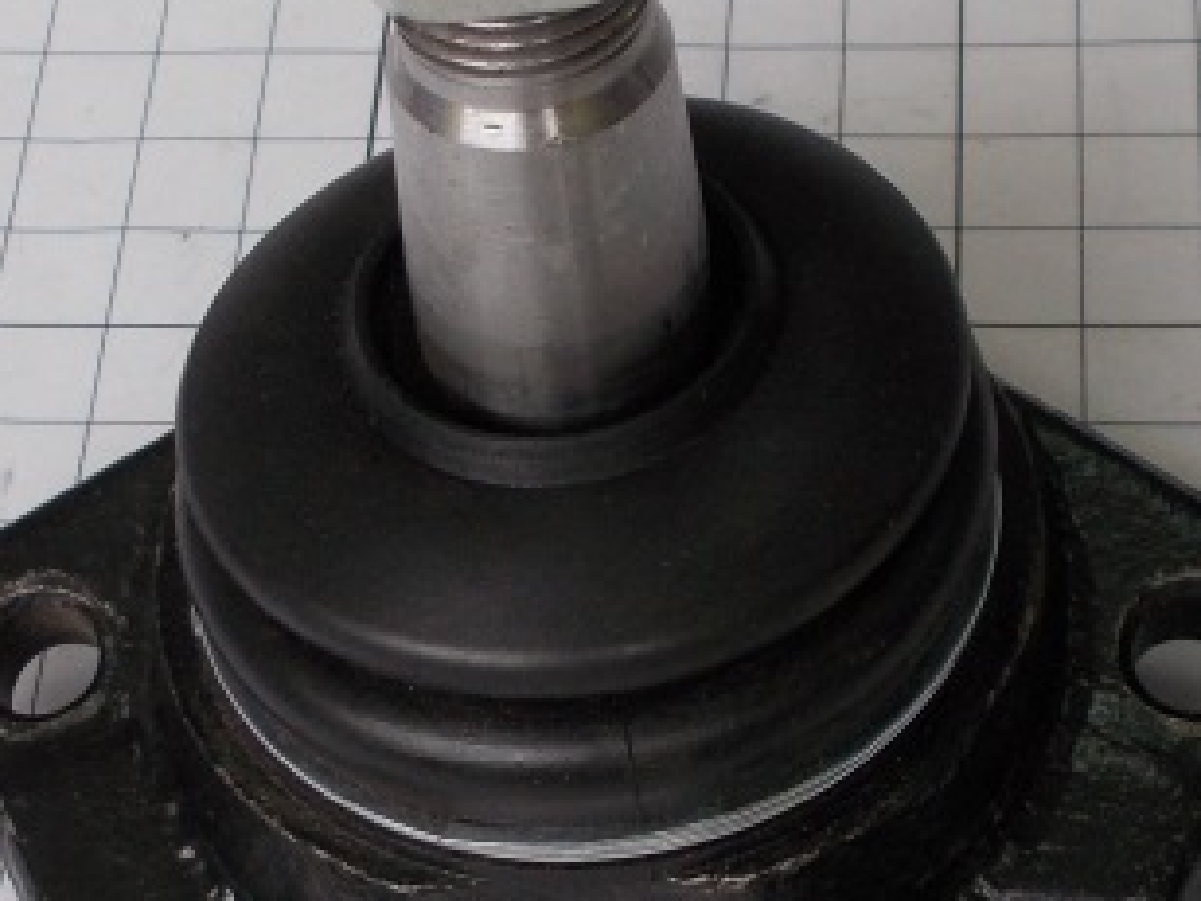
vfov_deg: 27.0
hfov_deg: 35.5
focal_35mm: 54
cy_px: 472
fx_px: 1874
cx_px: 636
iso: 80
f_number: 3.2
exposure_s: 1/100
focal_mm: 4.6
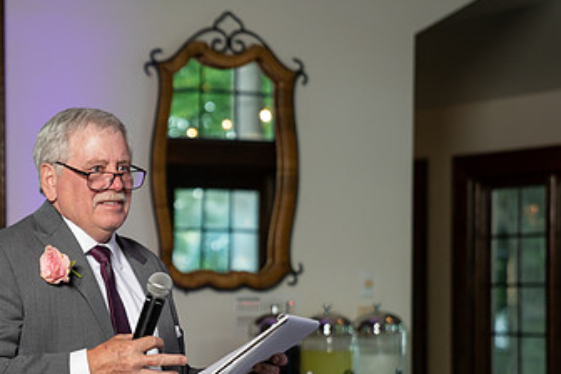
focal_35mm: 121
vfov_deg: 11.3
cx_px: 127
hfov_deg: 16.8
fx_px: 1885
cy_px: 316
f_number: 2.8
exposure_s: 1/200
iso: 500
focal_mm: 70
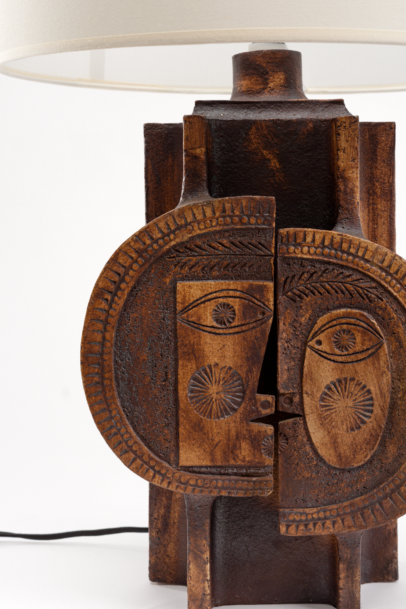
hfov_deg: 20.9
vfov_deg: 30.9
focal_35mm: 65
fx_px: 1099
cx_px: 260
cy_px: 253
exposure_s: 1/400
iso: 250
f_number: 8
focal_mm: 50
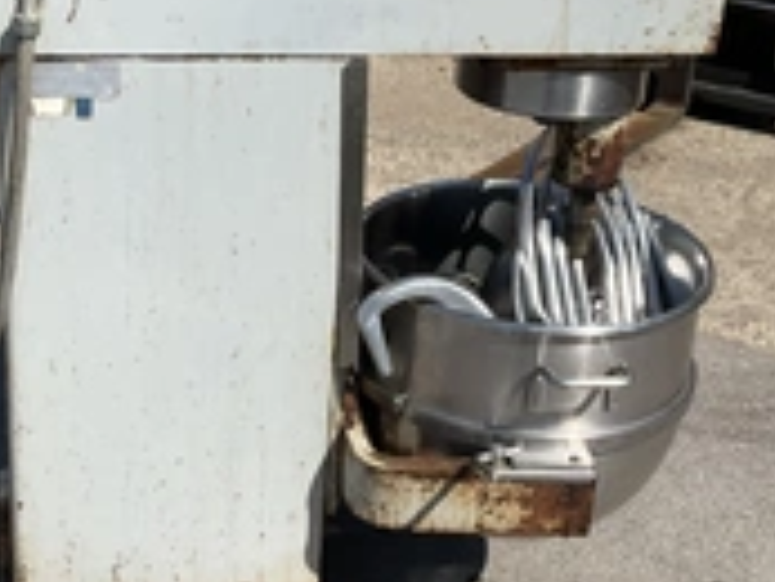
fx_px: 1501
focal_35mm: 67
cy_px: 242
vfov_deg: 21.9
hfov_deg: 28.8
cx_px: 291
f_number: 1.8
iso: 25
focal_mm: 3
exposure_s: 1/2667
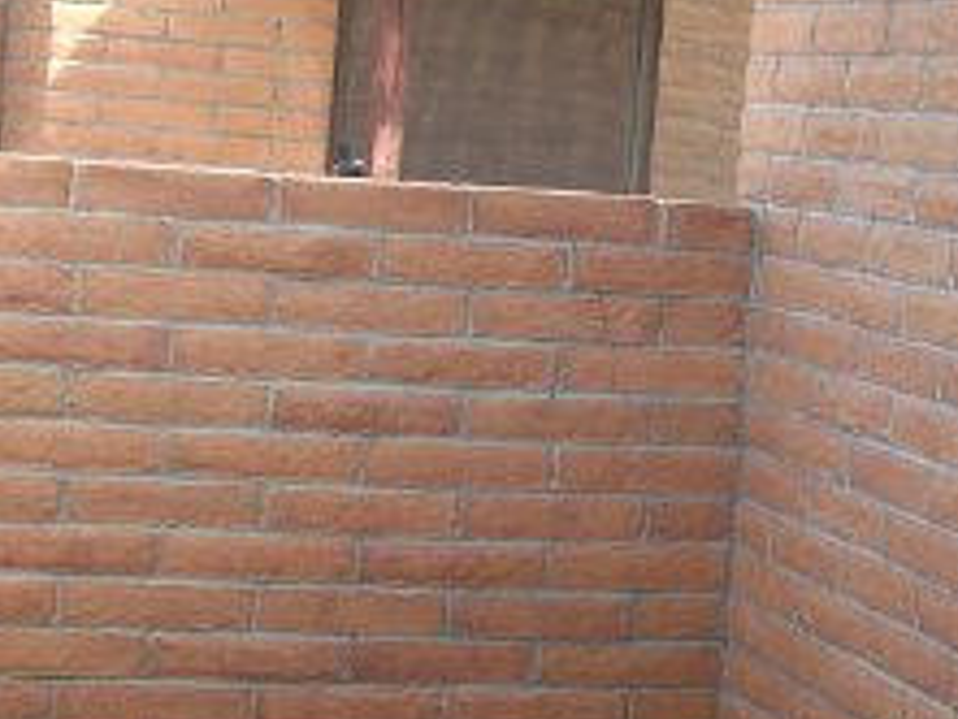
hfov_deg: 18.3
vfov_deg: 13.8
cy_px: 364
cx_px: 681
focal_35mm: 107
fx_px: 2963
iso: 64
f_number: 2.8
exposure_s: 1/201
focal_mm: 6.2
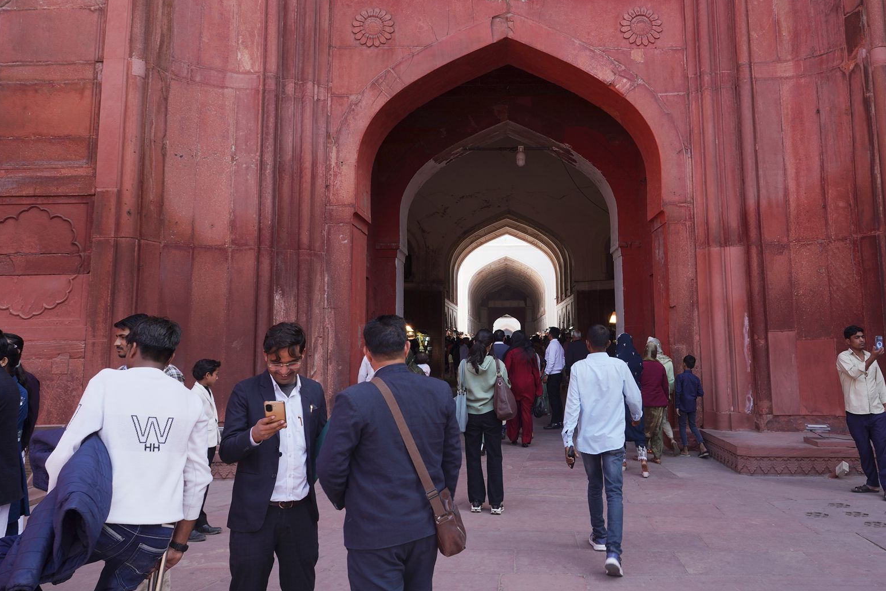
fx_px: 763
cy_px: 232
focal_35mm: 31
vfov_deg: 42.1
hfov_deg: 59.9
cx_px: 515
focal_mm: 24
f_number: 9
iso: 100
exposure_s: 1/100
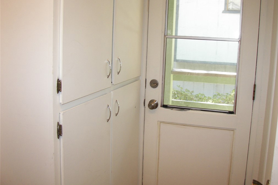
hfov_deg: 50.7
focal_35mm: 38
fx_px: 293
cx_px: 141
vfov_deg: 35.1
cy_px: 87
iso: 80
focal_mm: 6
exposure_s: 1/30
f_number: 2.8
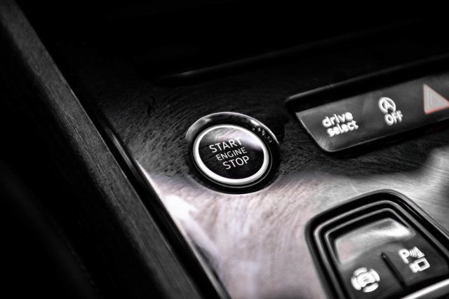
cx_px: 224
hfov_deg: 28.8
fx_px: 873
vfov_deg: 19.5
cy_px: 150
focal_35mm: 70
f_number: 2.8
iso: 640
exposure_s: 1/250
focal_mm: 70
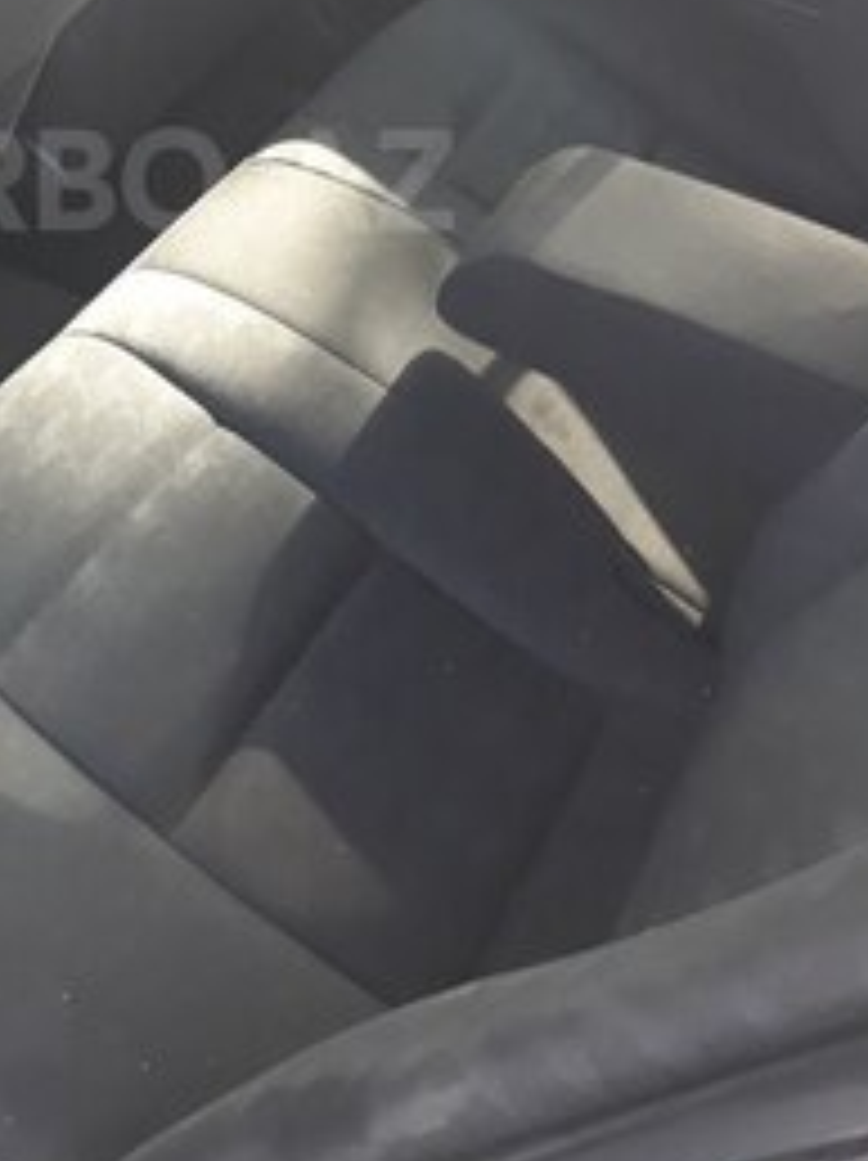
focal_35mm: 52
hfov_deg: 27.1
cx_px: 108
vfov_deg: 35.3
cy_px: 180
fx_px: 1741
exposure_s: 1/50
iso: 125
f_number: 1.7
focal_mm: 3.71
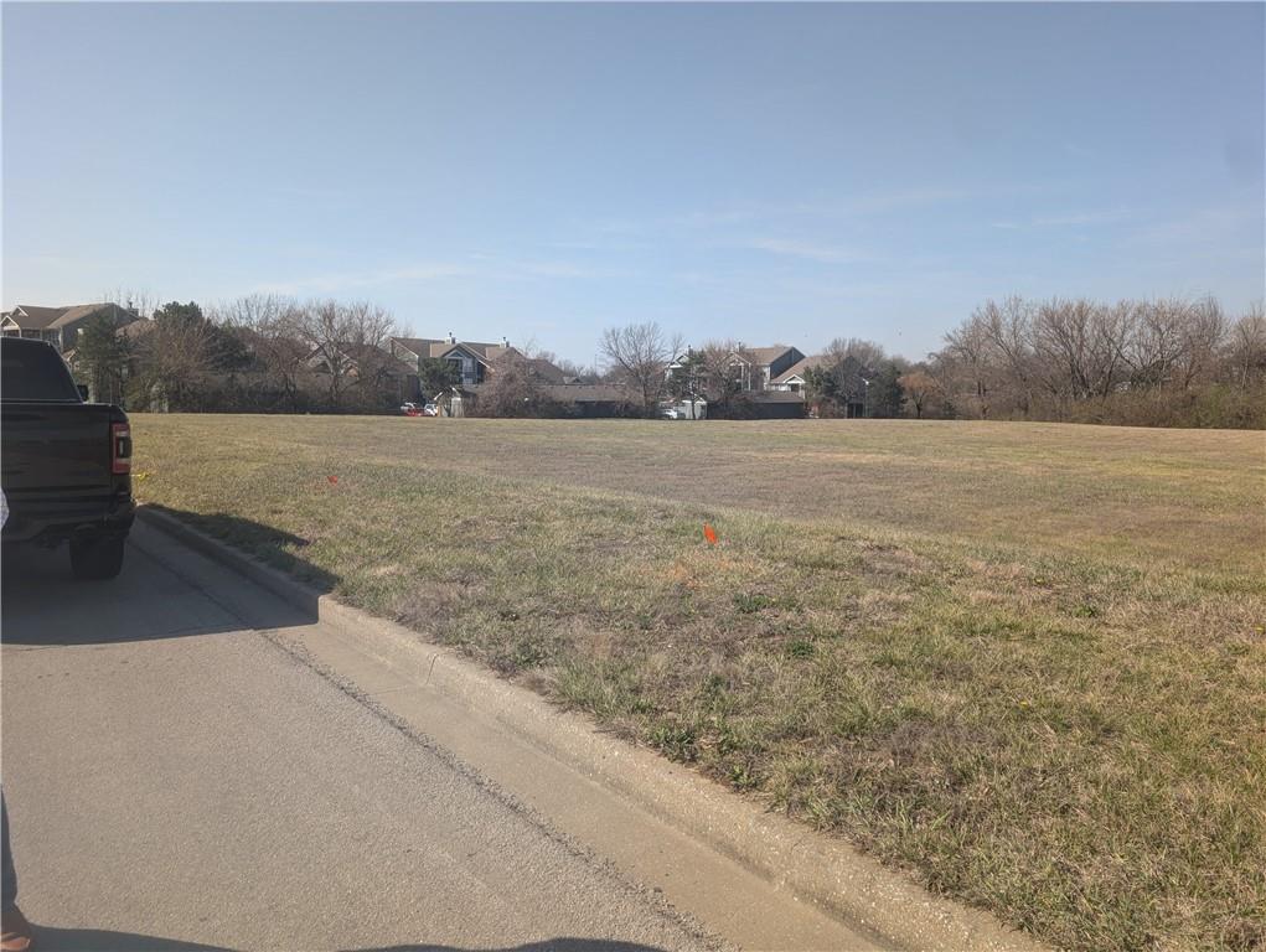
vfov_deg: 56.9
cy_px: 476
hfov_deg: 71.5
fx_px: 879
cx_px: 633
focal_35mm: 24
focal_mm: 6.9
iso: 22
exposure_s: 1/854
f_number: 1.68
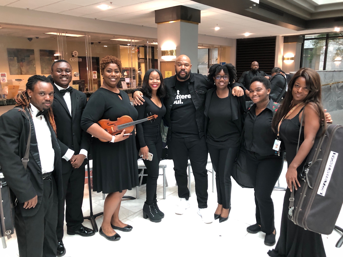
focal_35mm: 28
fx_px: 277
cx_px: 172
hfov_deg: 63.4
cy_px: 128
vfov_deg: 49.7
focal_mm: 3.99
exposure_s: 1/15
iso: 50
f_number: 1.8
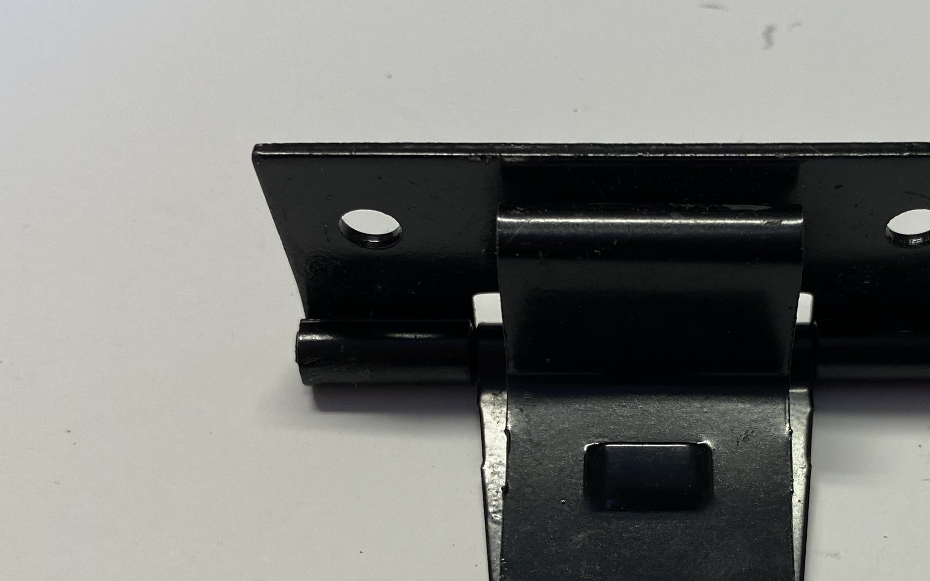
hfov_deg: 37.4
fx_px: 1343
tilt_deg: -60.1
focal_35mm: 53
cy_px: 438
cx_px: 676
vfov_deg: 24.1
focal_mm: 4.25
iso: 100
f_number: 1.8
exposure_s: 1/100
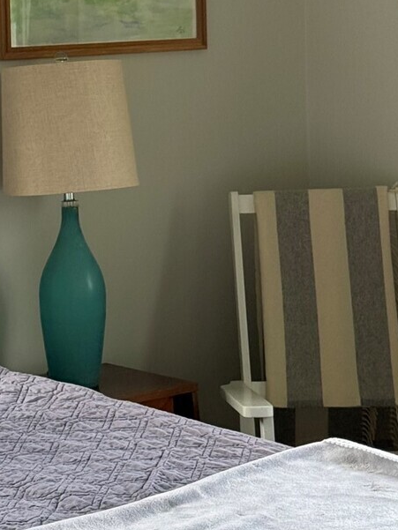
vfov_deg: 17.0
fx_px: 1762
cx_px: 10
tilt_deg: -1.7
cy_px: 108
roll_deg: +1.5
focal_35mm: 115
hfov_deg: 12.7
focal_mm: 6.76
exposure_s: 1/197
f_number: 1.78
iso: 160
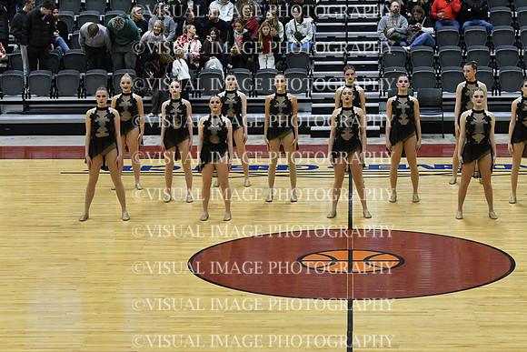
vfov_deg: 13.0
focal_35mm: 105
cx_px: 264
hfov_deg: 19.5
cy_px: 176
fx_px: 1537
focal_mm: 70
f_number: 4
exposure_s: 1/500
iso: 5000
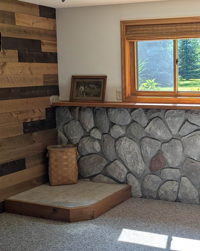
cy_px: 127
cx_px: 186
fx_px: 407
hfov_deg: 26.5
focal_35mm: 55
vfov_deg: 34.2
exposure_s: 1/120
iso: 24
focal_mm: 6.9
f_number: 1.68
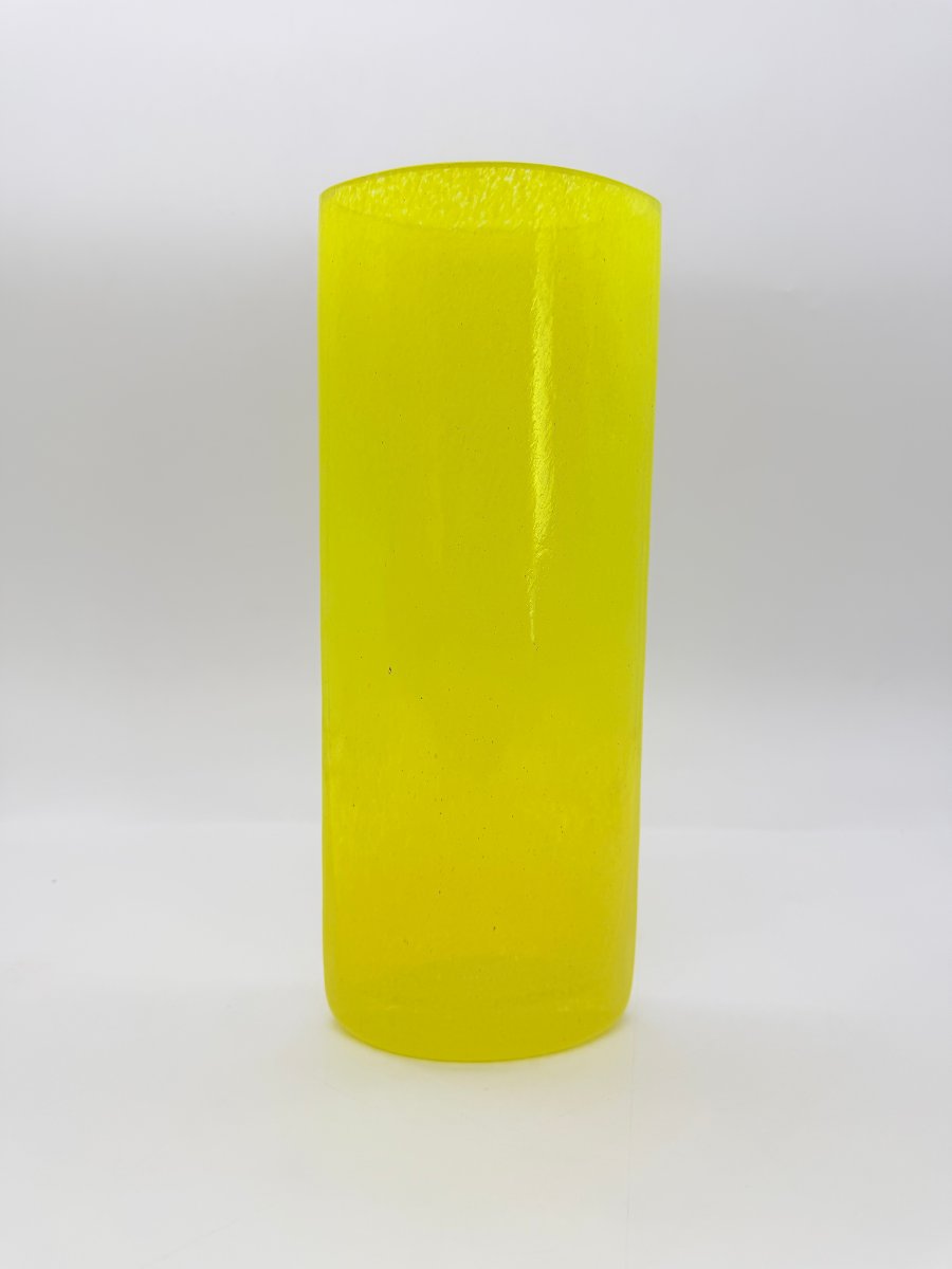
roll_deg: -1.0
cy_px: 634
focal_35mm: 24
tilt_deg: -6.6
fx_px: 880
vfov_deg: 71.6
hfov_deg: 56.8
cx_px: 476
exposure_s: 1/1585
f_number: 1.78
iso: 80
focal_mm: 6.76
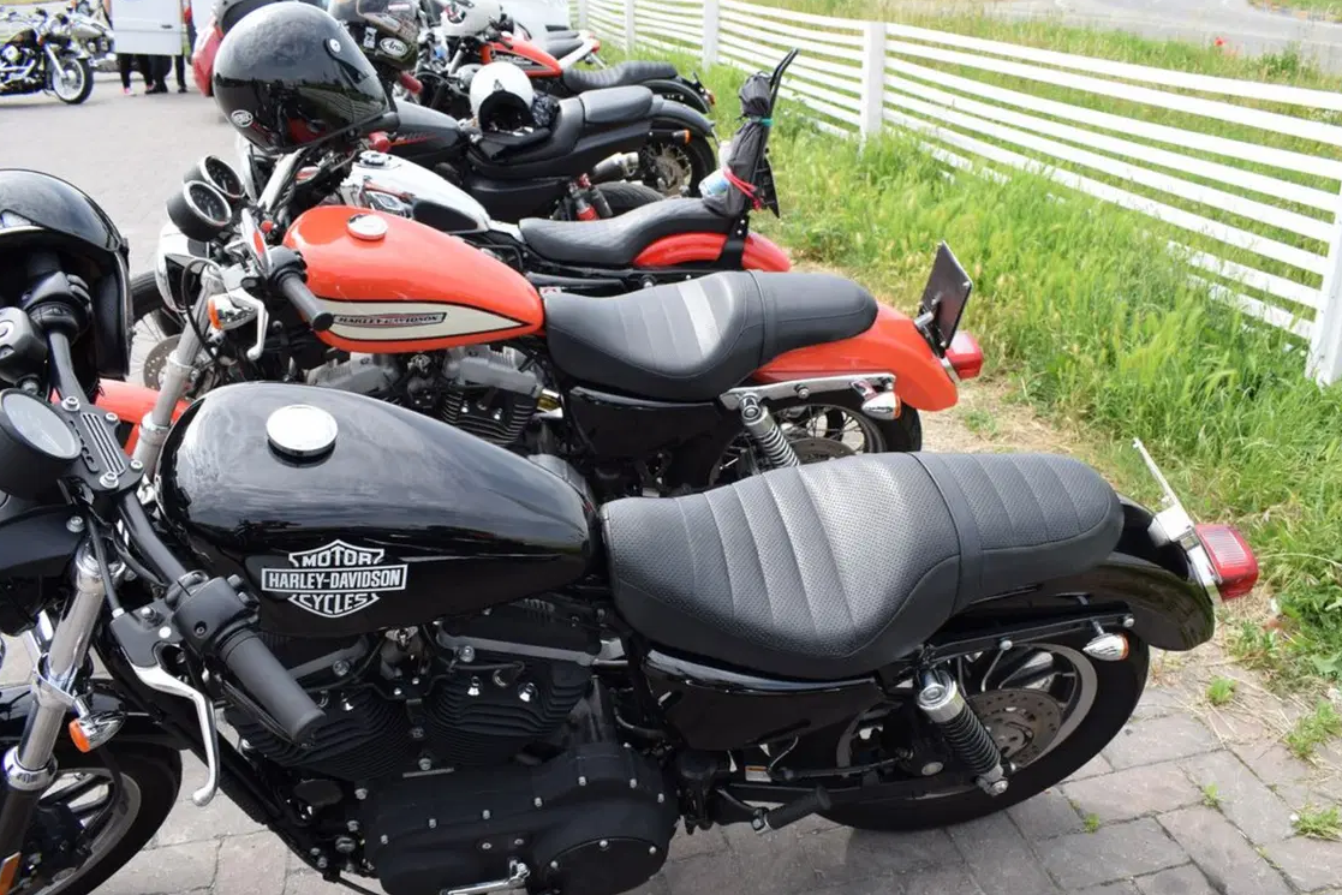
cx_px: 705
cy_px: 473
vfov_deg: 45.0
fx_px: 1081
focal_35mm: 29
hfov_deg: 63.6
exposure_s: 1/250
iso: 200
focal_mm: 18
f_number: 8
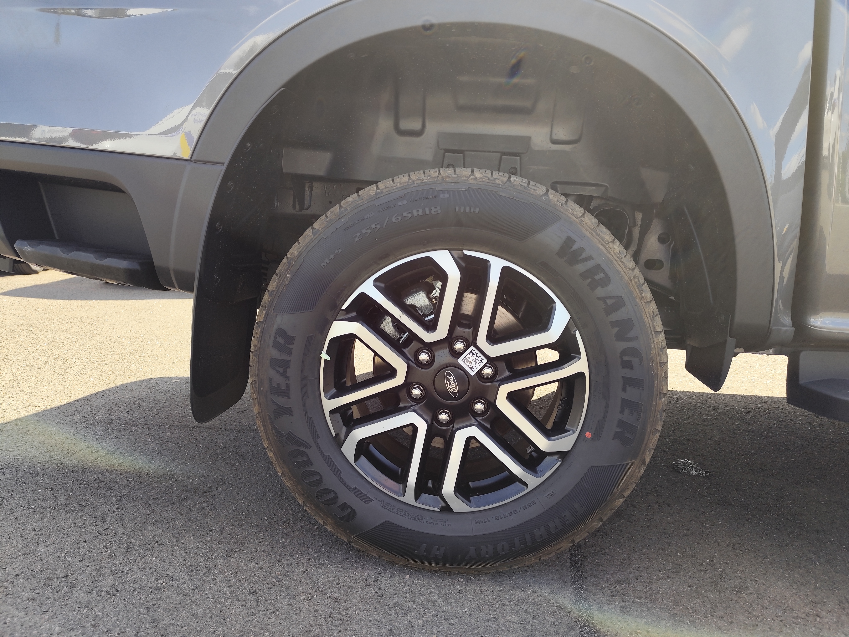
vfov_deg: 58.9
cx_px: 424
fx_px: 564
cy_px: 318
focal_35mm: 23
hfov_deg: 73.9
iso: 50
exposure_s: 1/276
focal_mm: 6.19
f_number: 1.65
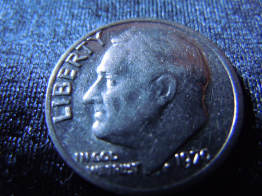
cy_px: 98
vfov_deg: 46.8
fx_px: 227
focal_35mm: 30
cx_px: 131
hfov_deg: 60.0
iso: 400
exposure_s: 1/6
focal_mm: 5.4
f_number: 3.5
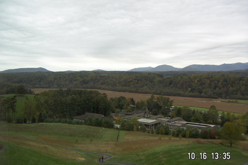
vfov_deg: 35.1
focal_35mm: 38
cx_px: 125
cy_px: 82
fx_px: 262
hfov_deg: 50.7
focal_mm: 4.7
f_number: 2.8
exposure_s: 1/80
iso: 50
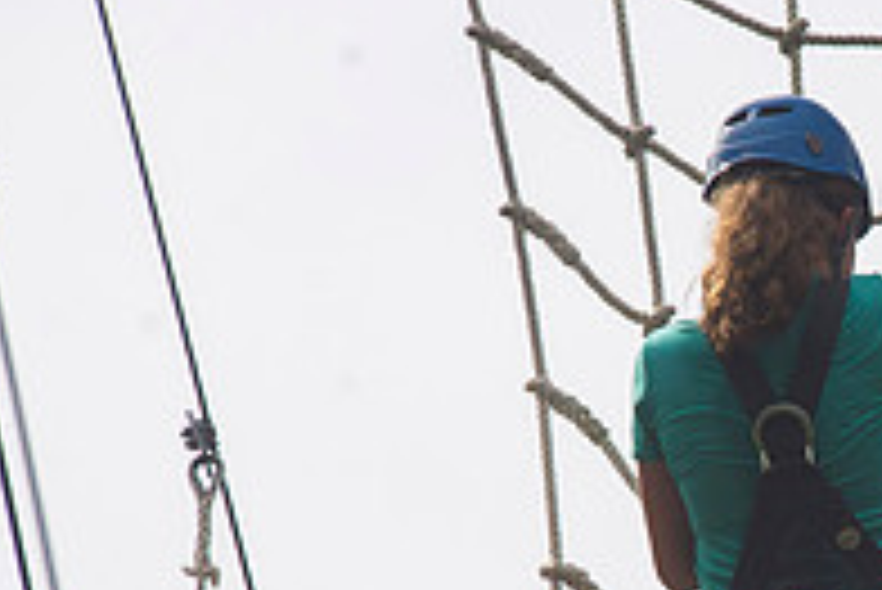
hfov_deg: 3.5
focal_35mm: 592
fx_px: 14514
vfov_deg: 2.3
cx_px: 1102
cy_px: 808
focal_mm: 200
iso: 1250
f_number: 8
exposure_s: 1/4000
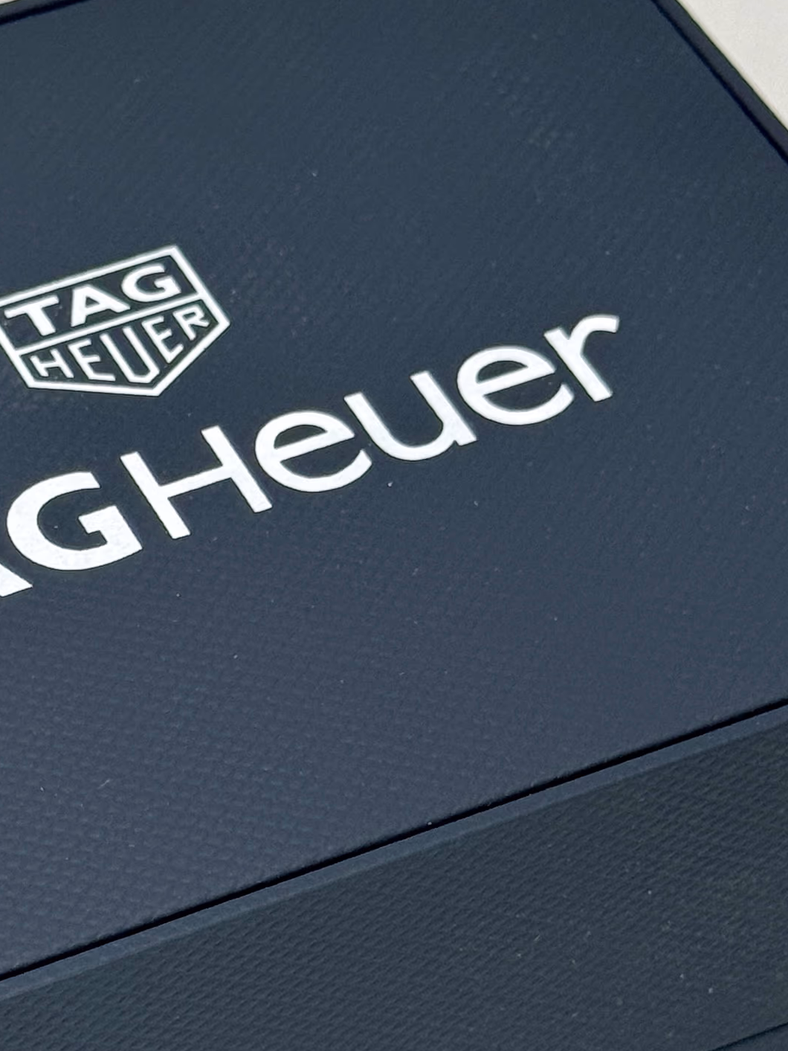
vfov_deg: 14.4
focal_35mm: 137
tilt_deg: -47.9
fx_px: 4158
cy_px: 709
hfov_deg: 10.8
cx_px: 152
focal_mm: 6.76
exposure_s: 1/120
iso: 80
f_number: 1.78
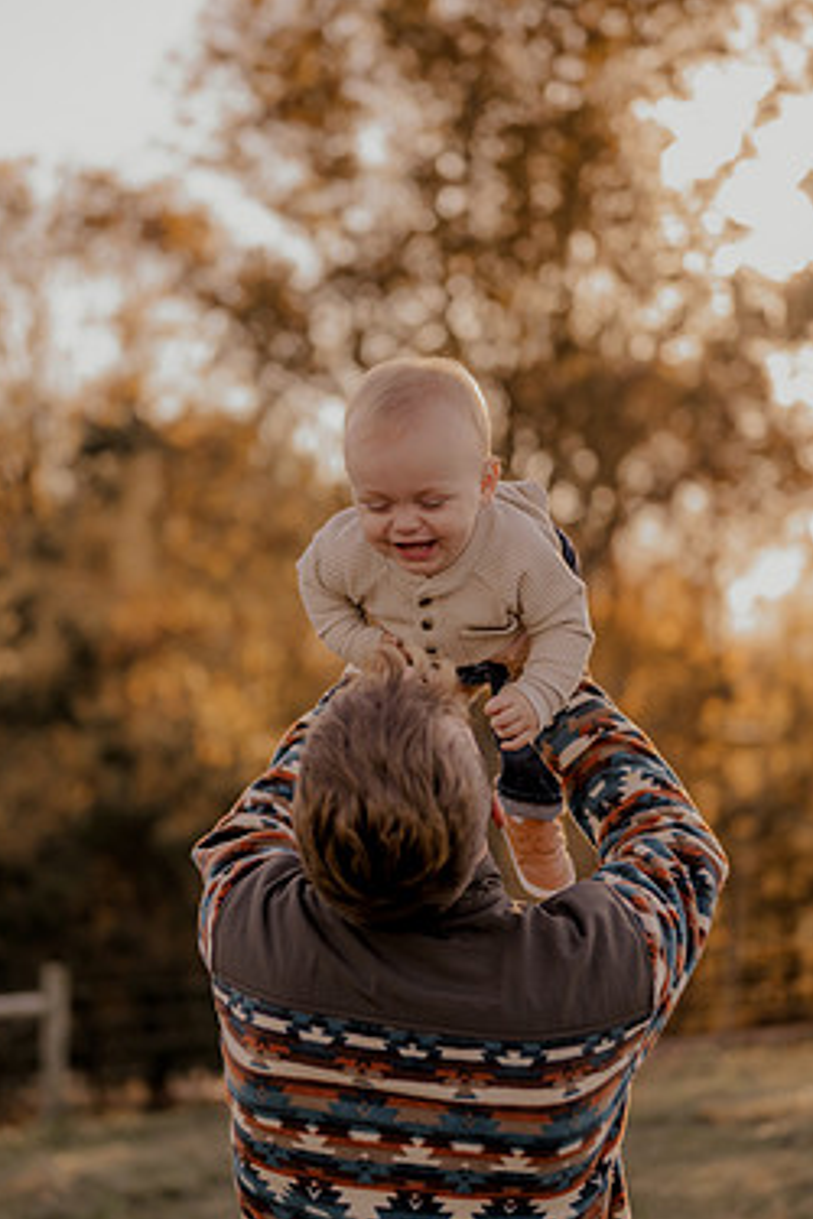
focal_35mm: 60
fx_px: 2032
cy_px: 546
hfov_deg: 22.6
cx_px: 416
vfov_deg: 33.4
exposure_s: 1/1600
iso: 250
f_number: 1.8
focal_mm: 50
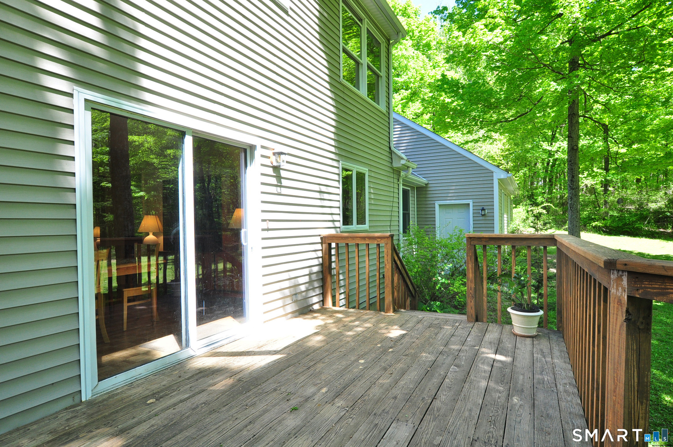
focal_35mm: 20
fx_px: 364
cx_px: 336
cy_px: 224
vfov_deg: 63.1
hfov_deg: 85.5
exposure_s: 1/80
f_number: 8
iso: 400
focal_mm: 13
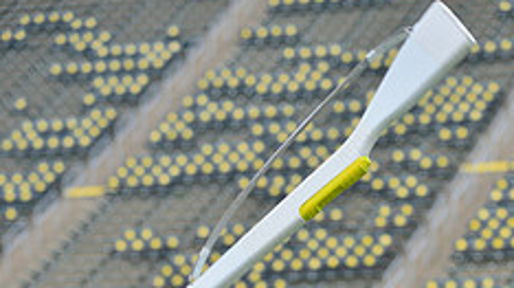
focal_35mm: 242
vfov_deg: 4.9
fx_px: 3295
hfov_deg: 8.9
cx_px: 322
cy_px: 484
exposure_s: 1/800
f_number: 5.6
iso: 200
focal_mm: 120
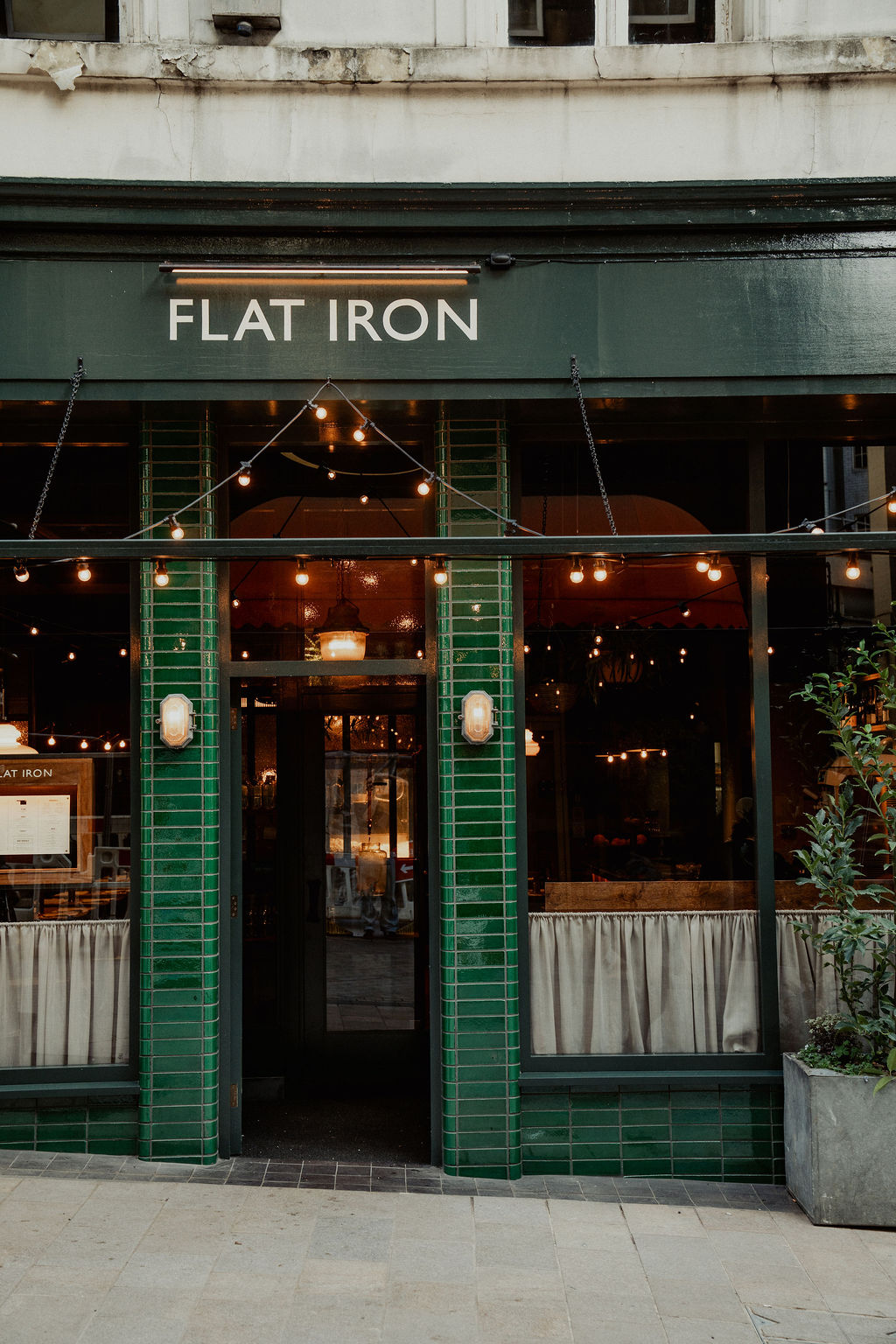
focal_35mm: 49
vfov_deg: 40.3
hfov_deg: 27.5
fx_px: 1829
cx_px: 448
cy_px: 672
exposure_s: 1/160
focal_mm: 49
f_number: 4
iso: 320
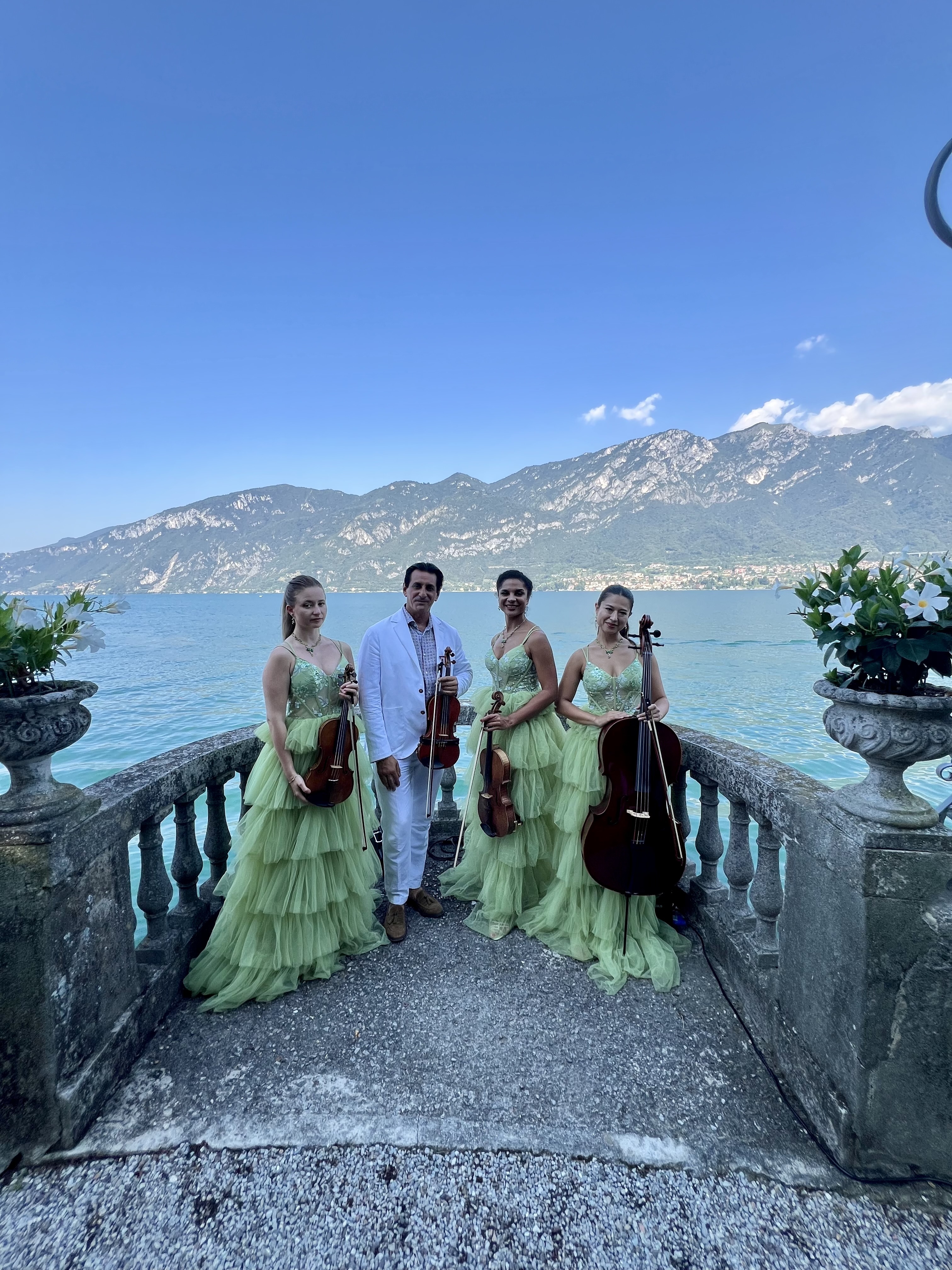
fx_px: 477
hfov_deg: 89.9
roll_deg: +0.5
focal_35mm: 13
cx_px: 476
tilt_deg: -5.2
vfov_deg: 106.2
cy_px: 635
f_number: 1.8
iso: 32
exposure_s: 1/550
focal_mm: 1.57
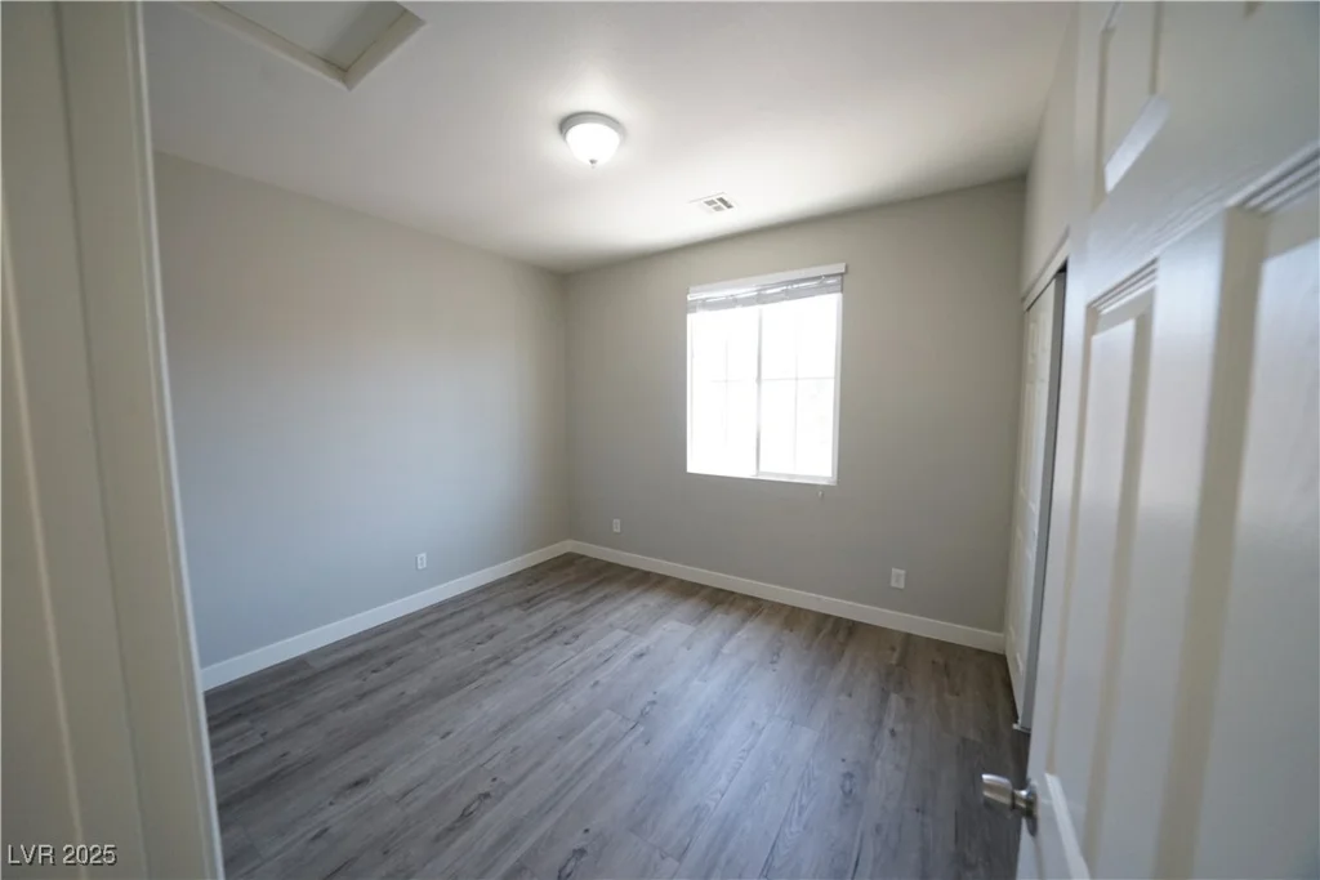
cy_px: 440
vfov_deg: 90.0
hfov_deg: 112.6
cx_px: 660
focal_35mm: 12
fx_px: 440
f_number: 6.3
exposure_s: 1/125
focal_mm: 12
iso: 2500
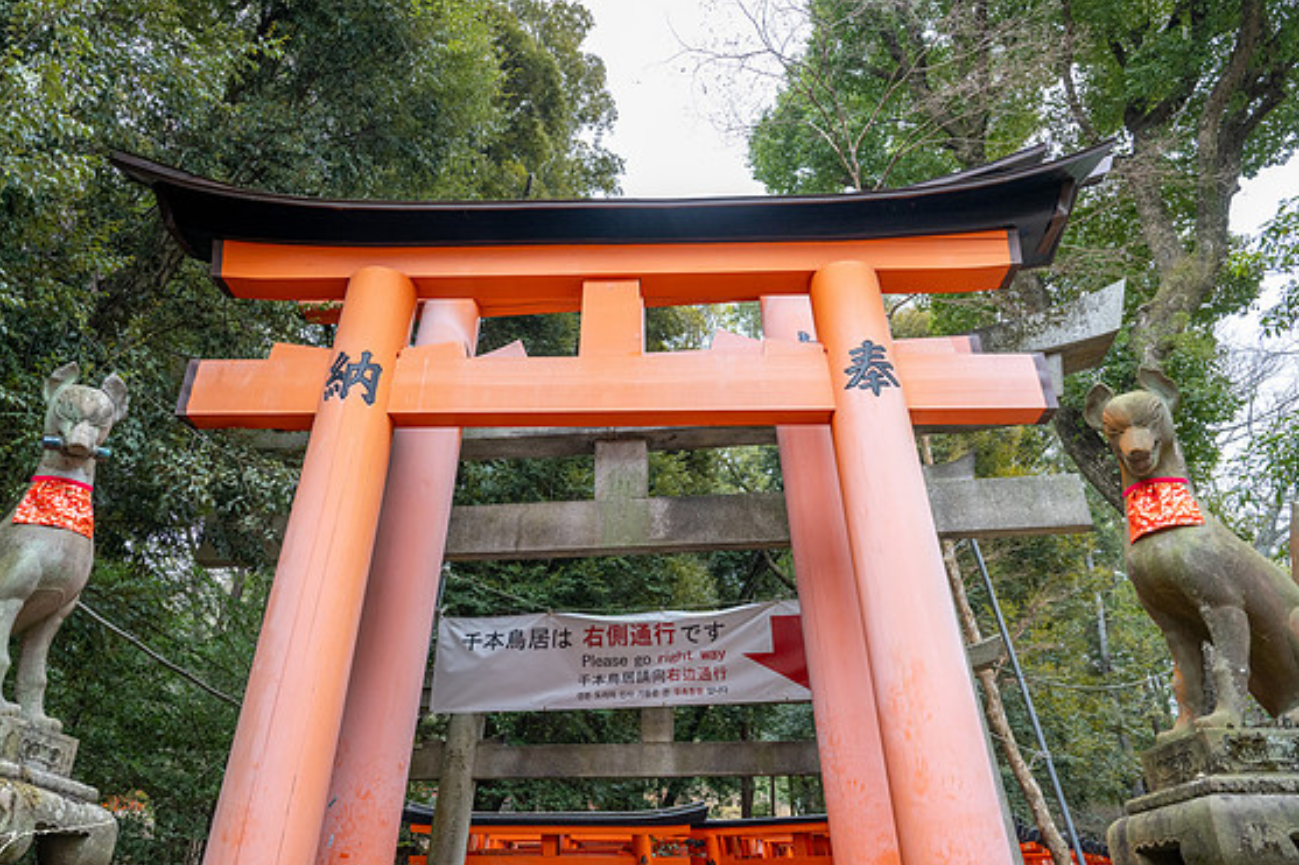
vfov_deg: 51.3
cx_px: 627
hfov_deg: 71.5
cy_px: 430
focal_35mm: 25
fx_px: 902
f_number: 4
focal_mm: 24
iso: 560
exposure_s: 1/500
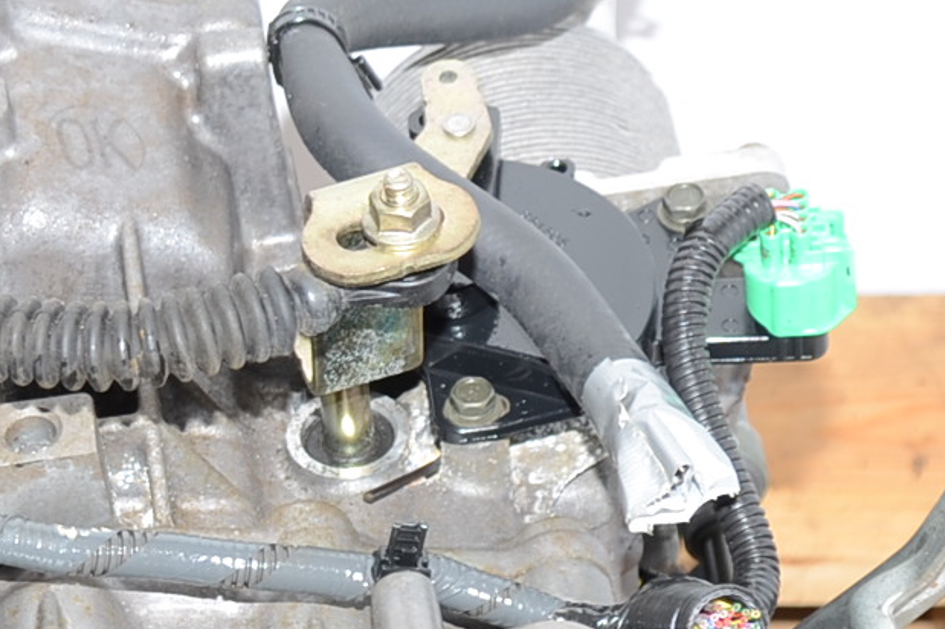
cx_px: -142
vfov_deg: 8.7
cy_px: 740
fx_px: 4066
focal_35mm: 155
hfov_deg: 13.0
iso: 100
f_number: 5
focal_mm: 26
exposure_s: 1/40
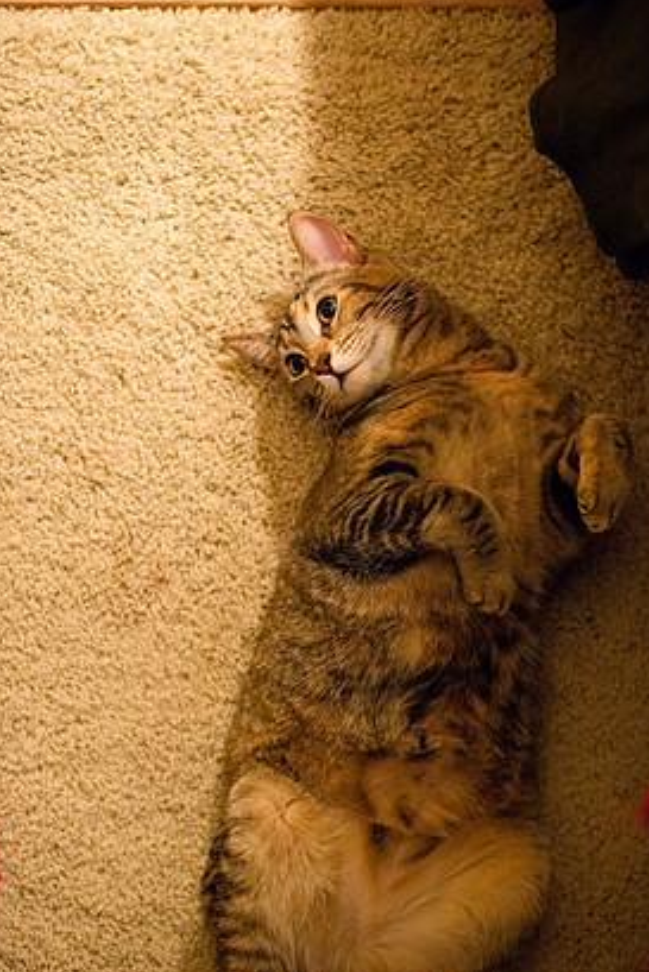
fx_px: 1486
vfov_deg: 36.2
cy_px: 516
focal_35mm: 55
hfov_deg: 24.6
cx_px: 307
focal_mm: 50
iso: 5000
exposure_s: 1/100
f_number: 2
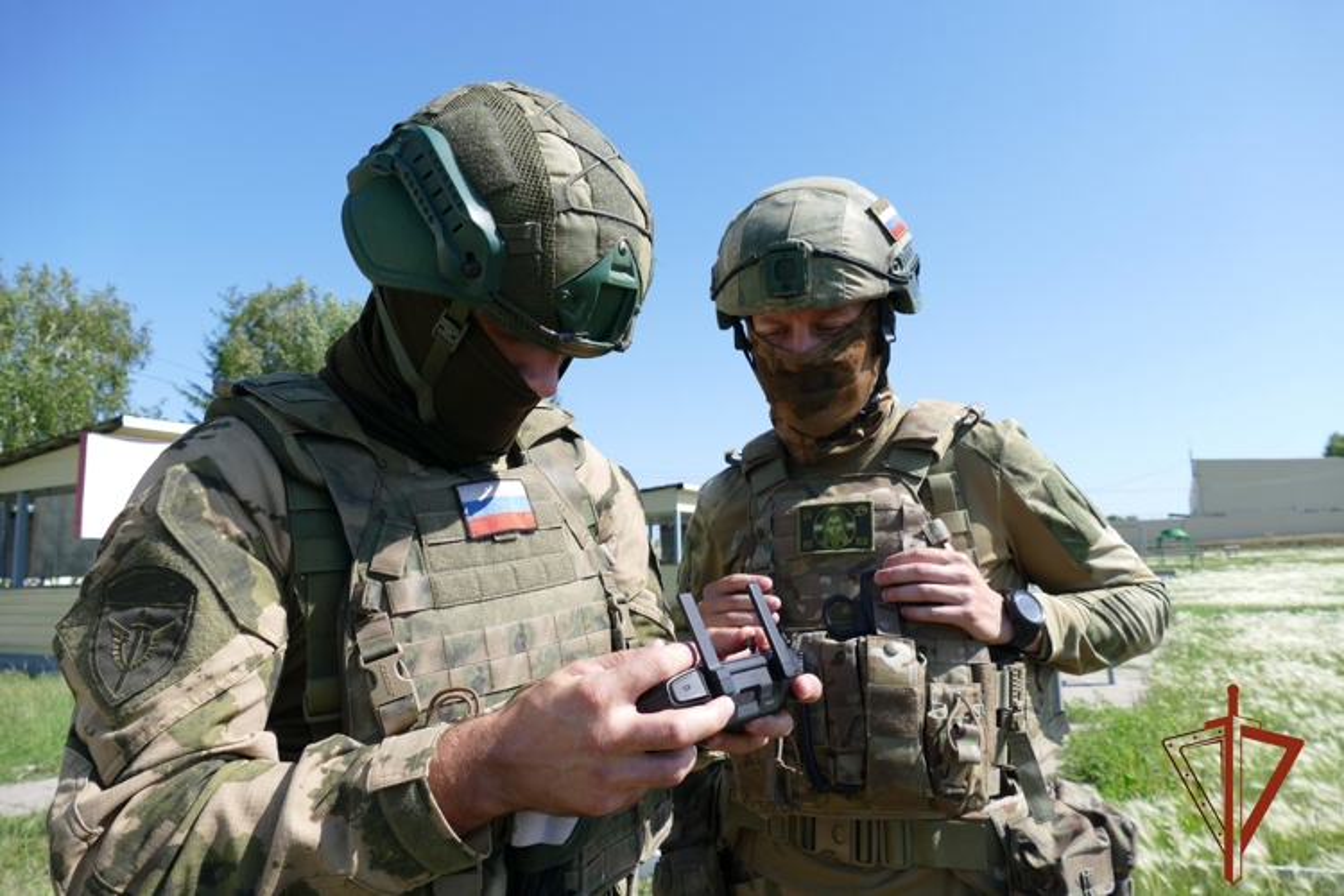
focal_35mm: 25
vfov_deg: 51.3
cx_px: 672
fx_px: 933
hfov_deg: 71.5
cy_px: 448
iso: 125
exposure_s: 1/1600
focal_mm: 9.12
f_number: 3.2
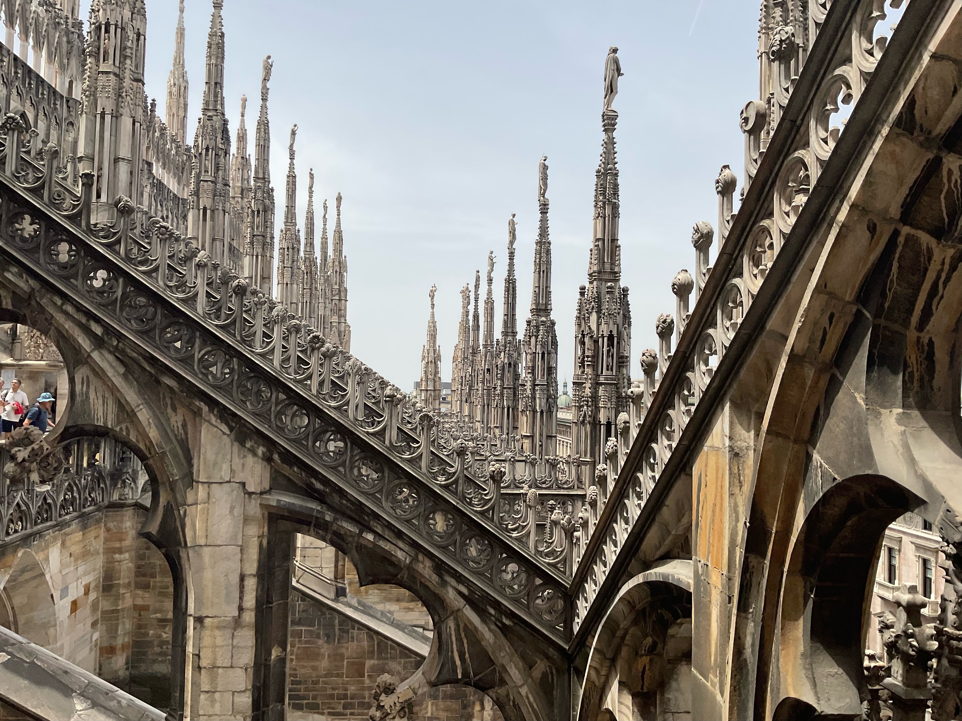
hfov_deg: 61.7
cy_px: 360
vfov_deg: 48.2
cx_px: 481
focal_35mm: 29
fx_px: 806
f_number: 1.8
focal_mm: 3
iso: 20
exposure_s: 1/3534
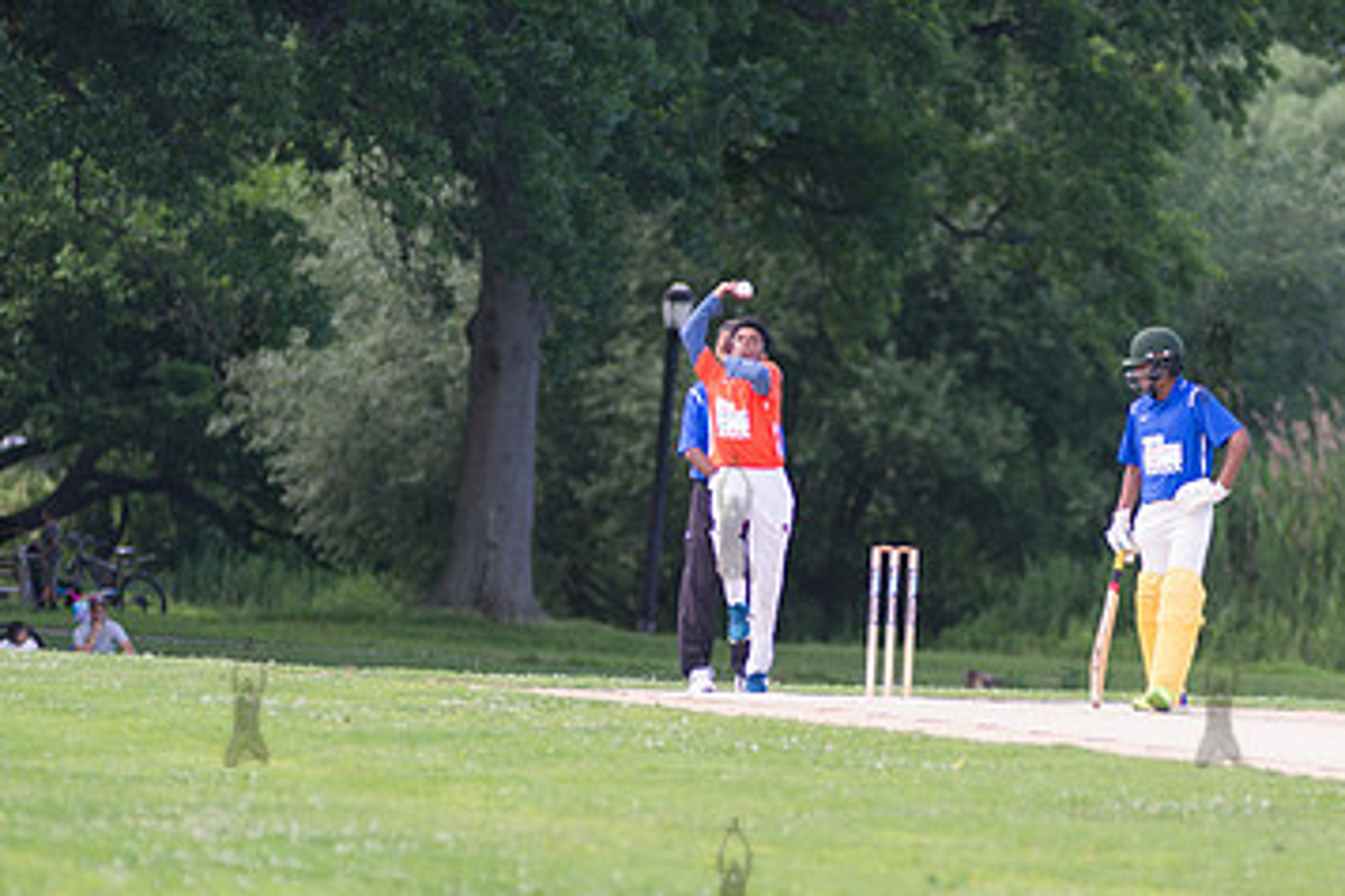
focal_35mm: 325
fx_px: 12141
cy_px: 518
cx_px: 731
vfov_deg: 4.2
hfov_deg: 6.3
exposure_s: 1/500
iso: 200
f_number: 2.8
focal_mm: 200
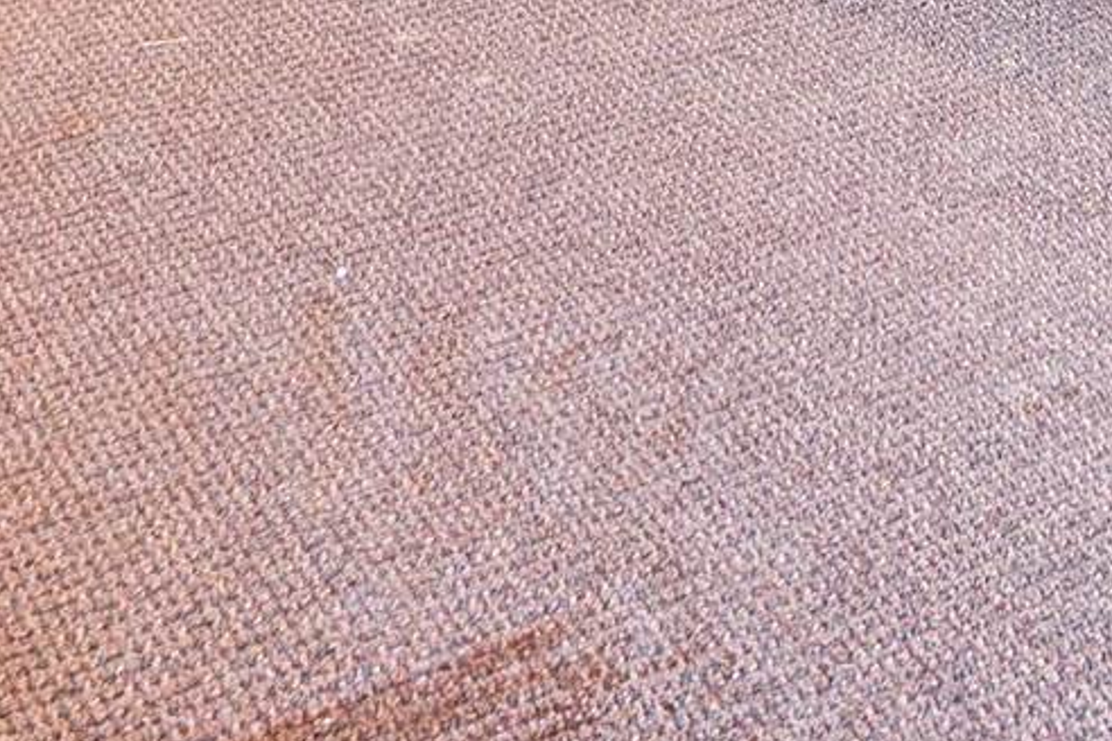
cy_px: -1450
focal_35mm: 100
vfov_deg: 10.2
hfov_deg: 19.9
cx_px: 1083
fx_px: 3089
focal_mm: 16
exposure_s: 1/1.67
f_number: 9
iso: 400
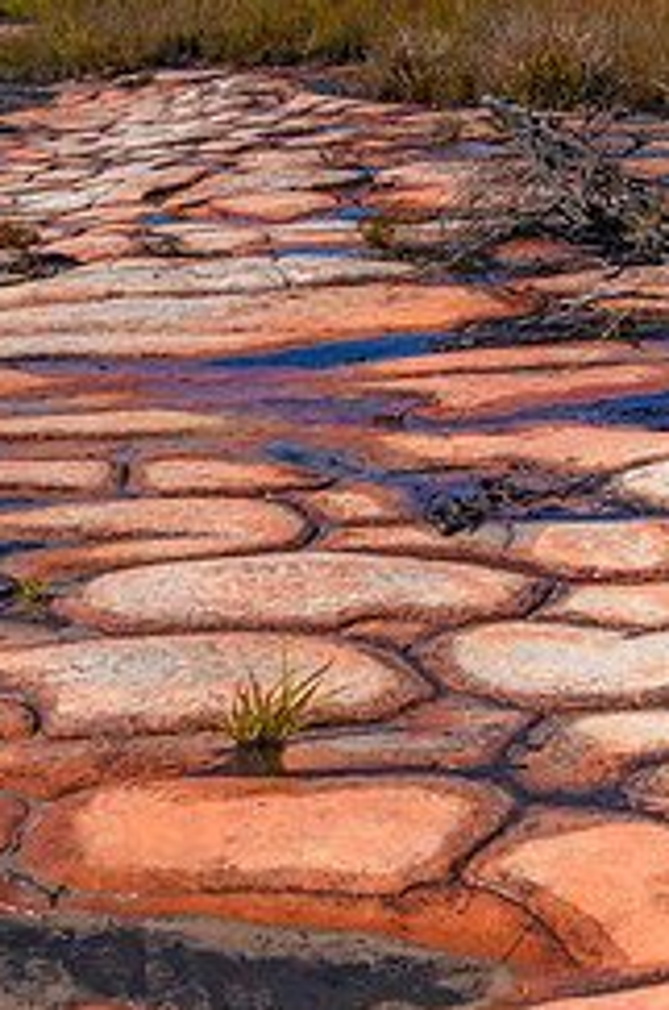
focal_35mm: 63
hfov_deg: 21.5
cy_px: 428
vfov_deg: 31.9
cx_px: 339
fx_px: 1764
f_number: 5
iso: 400
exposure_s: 1/6400
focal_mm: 23
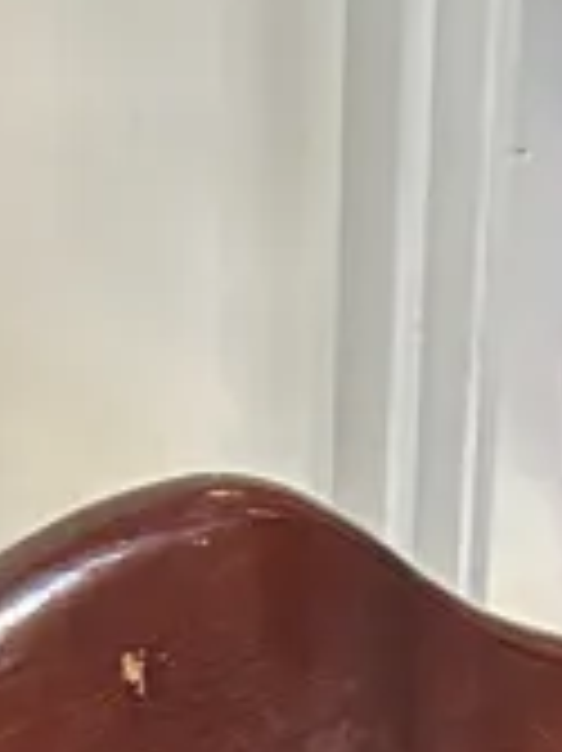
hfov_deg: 10.1
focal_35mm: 147
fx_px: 3186
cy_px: 1752
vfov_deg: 11.4
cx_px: 391
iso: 400
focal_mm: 6.86
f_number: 1.78
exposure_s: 1/50
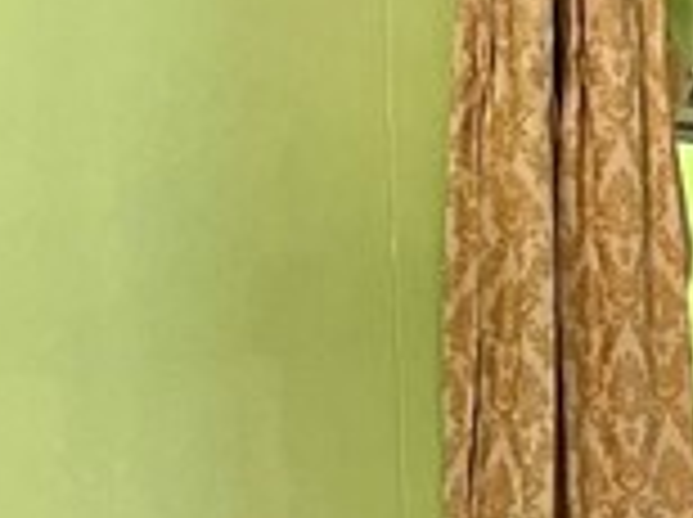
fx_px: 3458
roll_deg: -1.5
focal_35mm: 173
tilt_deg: -8.2
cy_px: 1261
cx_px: 1584
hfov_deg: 10.2
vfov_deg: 7.9
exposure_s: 1/68
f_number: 1.5
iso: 125
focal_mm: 5.7
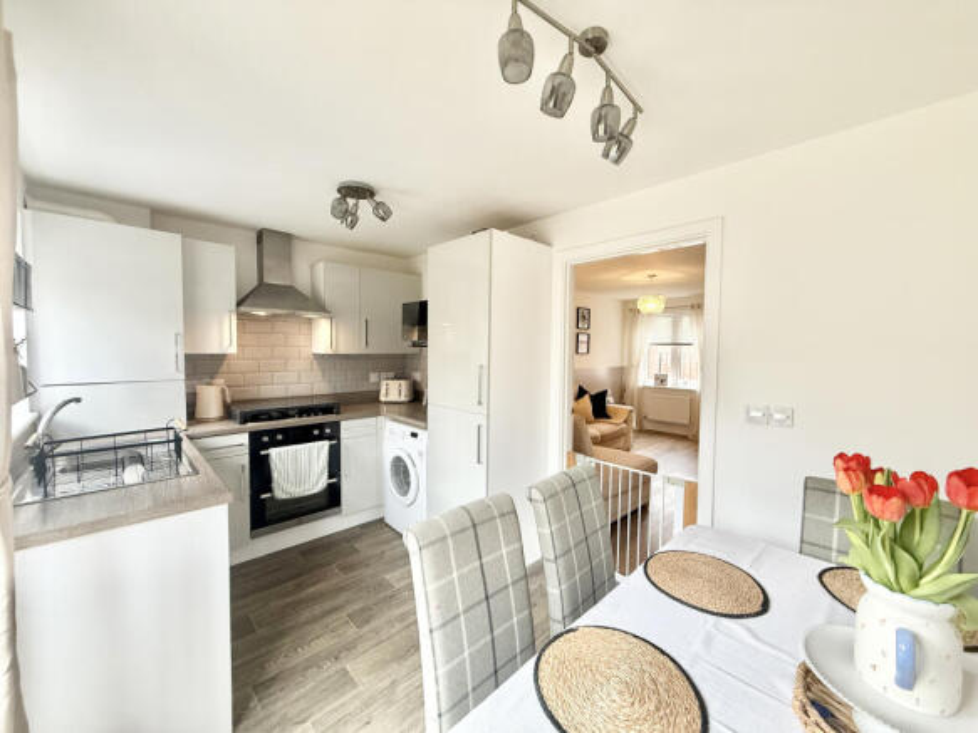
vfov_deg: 85.7
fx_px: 395
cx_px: 489
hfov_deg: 102.1
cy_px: 366
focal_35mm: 14
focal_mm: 2.22
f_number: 2.2
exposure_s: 1/99
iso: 160
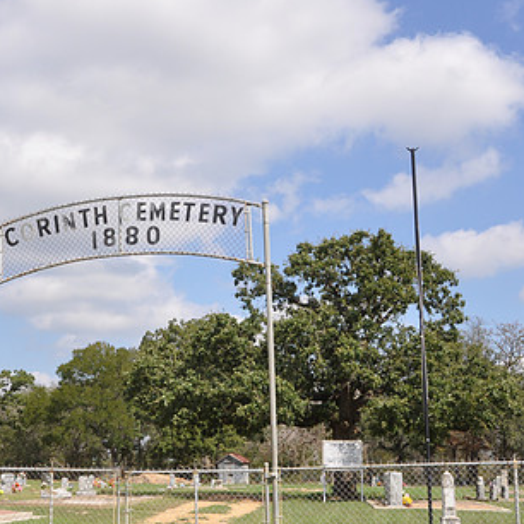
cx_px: 139
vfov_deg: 32.2
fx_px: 908
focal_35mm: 53
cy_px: 283
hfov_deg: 31.7
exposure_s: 1/320
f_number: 9
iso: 200
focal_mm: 22
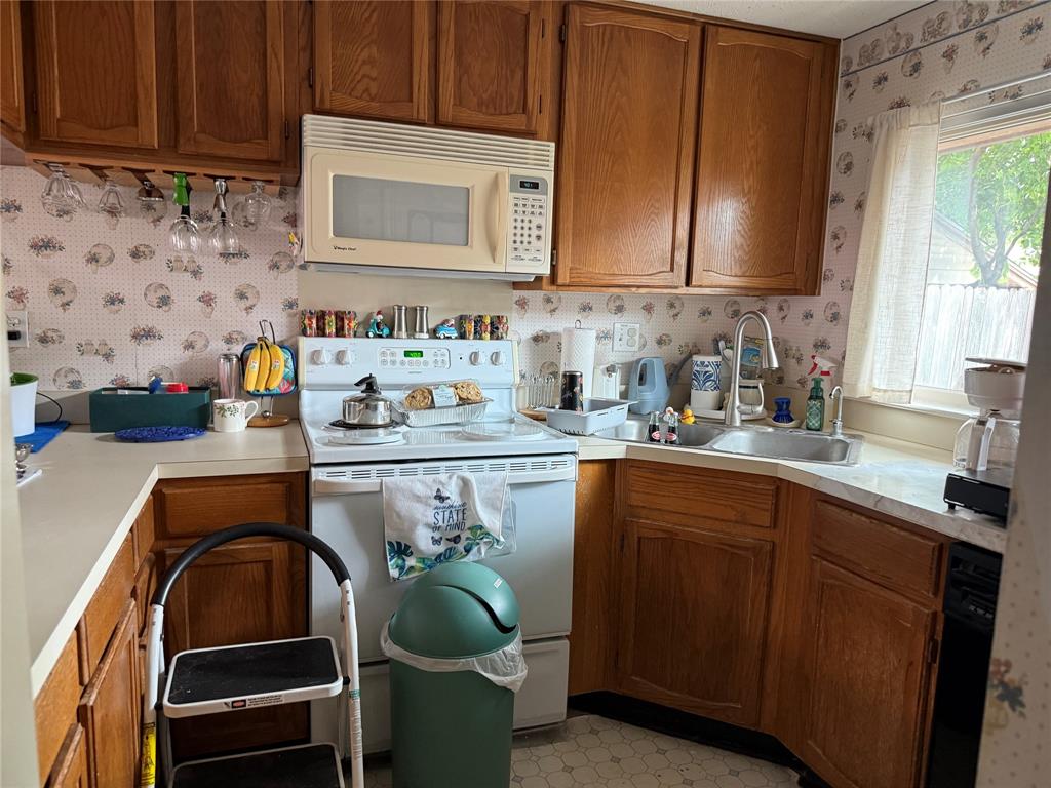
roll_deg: -2.2
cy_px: 394
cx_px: 526
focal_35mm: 24
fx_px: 729
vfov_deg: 56.8
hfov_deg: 71.6
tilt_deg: -7.3
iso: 320
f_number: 1.78
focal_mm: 6.76
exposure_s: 1/60
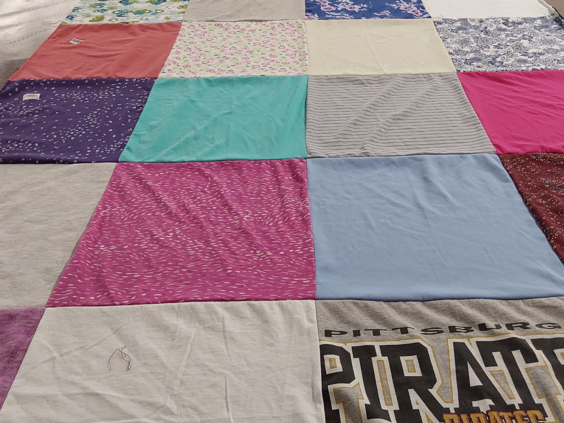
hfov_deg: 51.3
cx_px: 306
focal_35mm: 36
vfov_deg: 39.6
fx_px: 587
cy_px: 236
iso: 80
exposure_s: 1/60
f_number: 1.9
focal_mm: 2.91
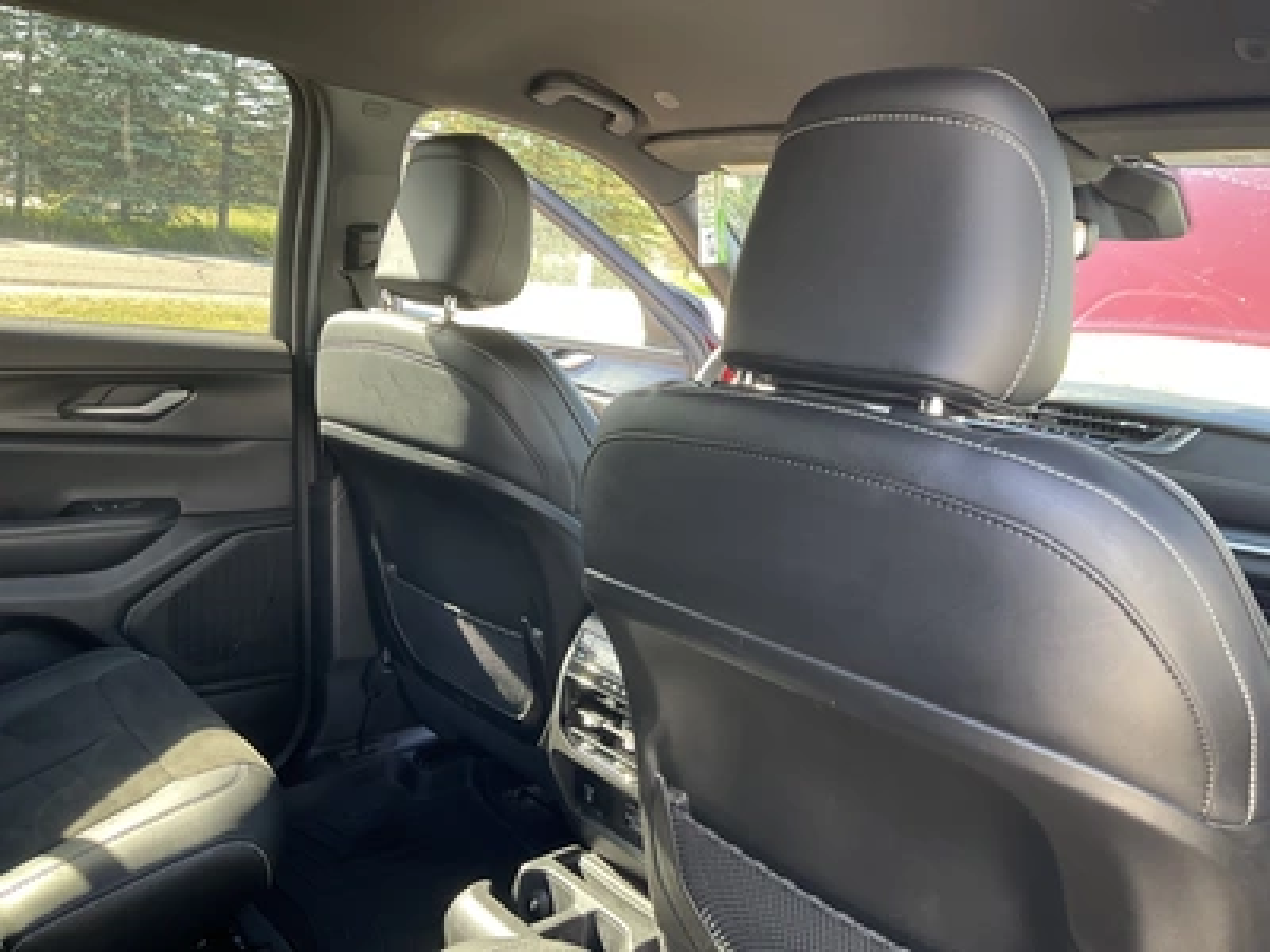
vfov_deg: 48.2
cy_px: 476
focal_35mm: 29
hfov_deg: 61.7
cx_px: 635
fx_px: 1064
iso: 64
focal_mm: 3
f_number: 1.8
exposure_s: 1/79
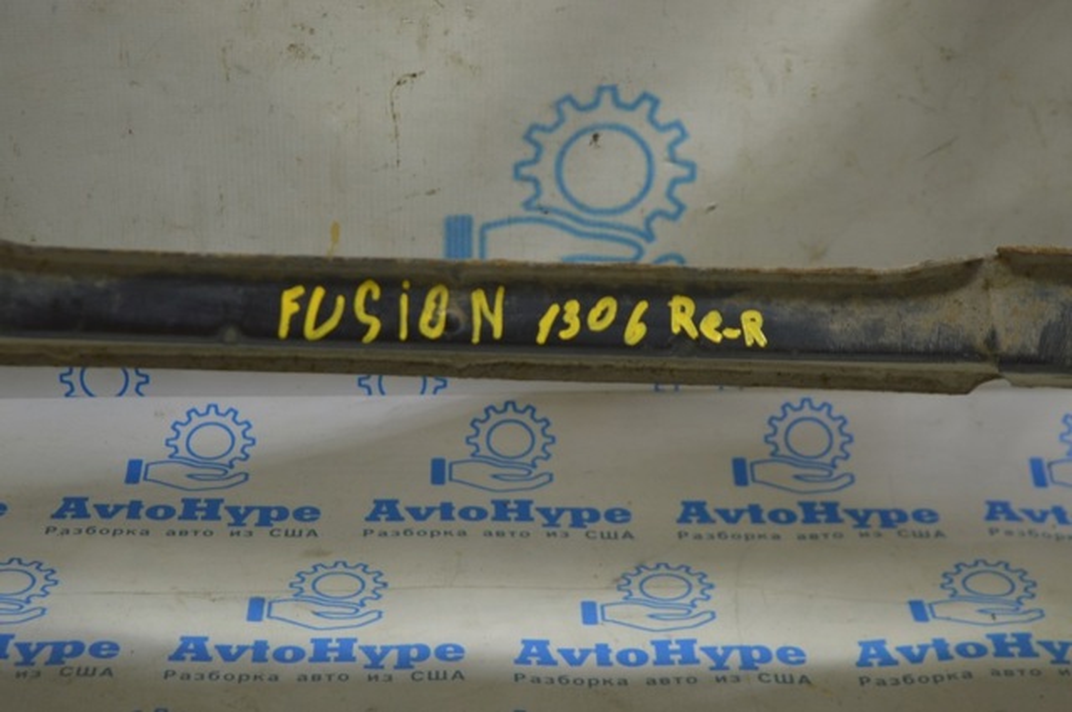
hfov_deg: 24.6
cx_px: 536
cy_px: 356
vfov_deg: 16.5
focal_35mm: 82
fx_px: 2454
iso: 400
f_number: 5.6
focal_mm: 55
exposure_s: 1/20
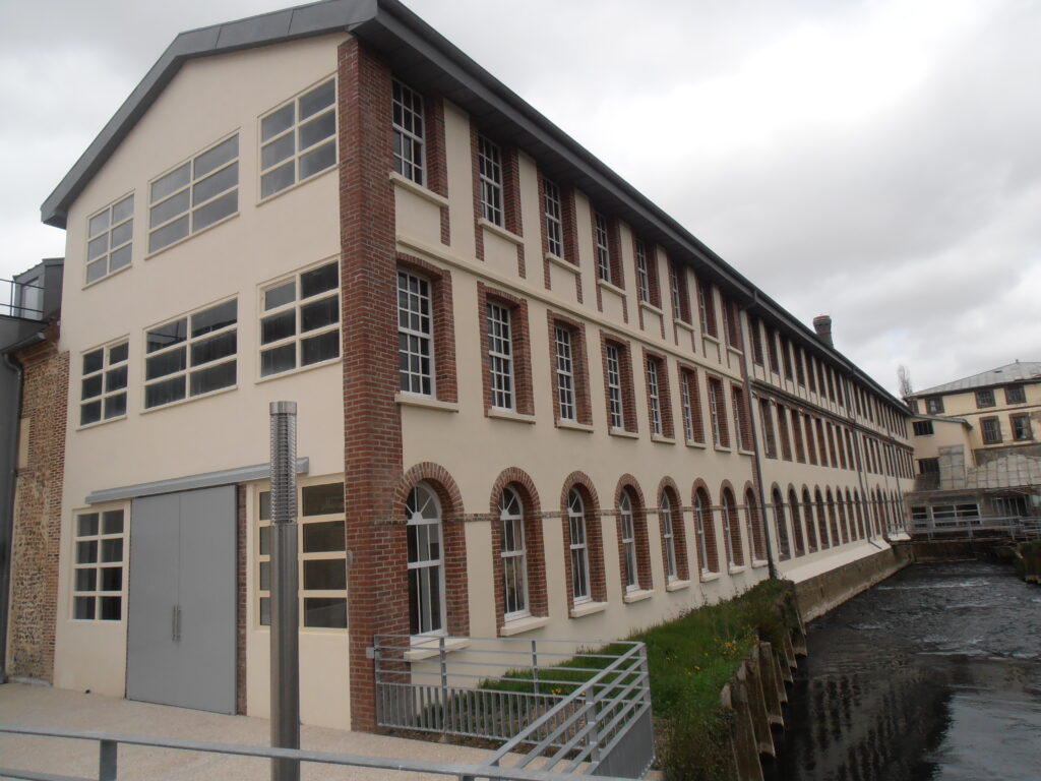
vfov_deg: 56.8
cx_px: 520
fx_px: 722
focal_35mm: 24
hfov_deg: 71.6
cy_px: 390
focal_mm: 4.2
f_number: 3
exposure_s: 1/1000
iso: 80
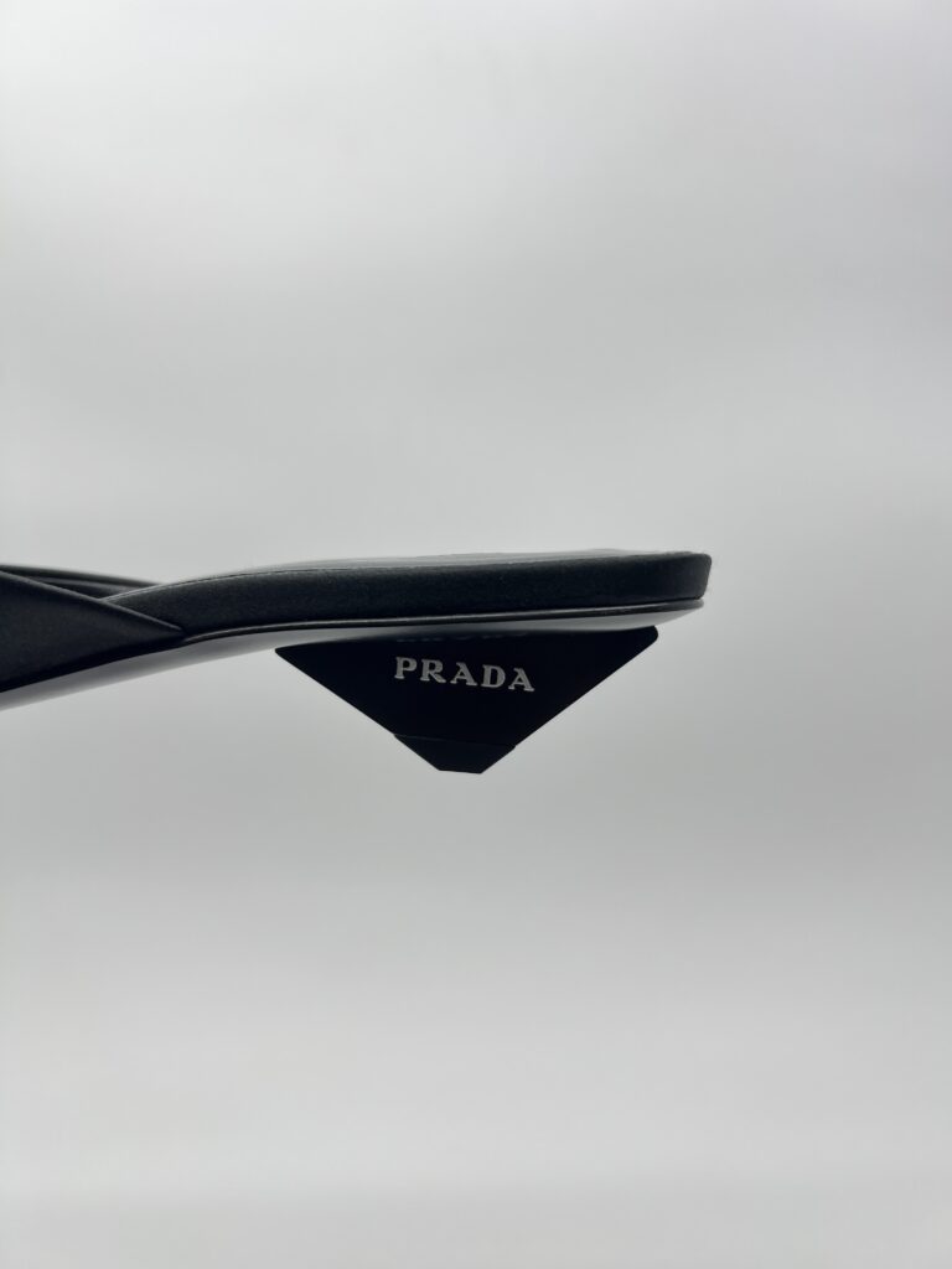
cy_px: 634
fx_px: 953
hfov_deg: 53.1
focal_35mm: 26
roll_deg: -0.4
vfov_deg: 67.3
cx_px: 476
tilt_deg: -12.1
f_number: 1.5
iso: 40
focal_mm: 5.7
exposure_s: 1/171
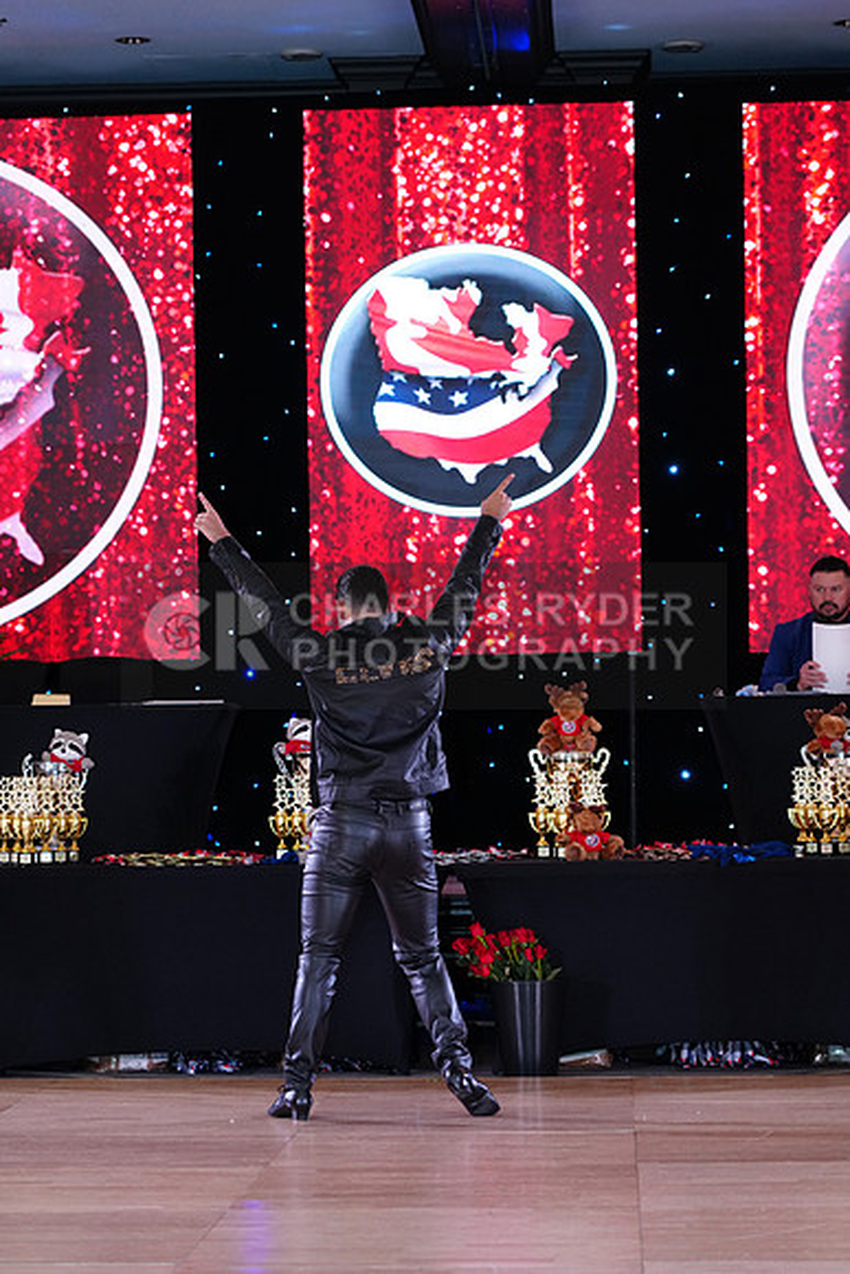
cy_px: 637
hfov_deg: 13.0
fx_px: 3716
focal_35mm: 105
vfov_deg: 19.5
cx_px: 425
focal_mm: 105
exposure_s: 1/250
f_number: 4
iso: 2500
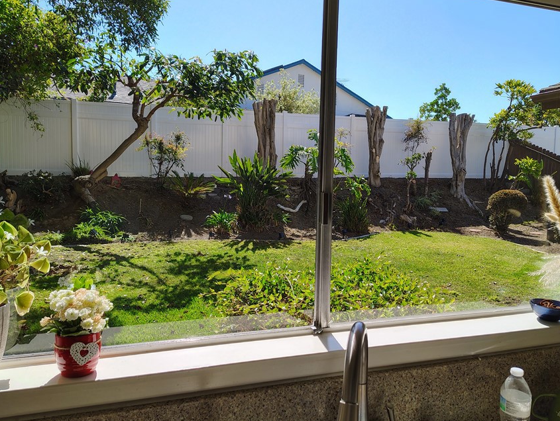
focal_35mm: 29
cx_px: 293
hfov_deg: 61.6
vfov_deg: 48.3
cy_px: 206
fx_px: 470
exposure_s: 1/556
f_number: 1.8
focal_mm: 5.56
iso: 100
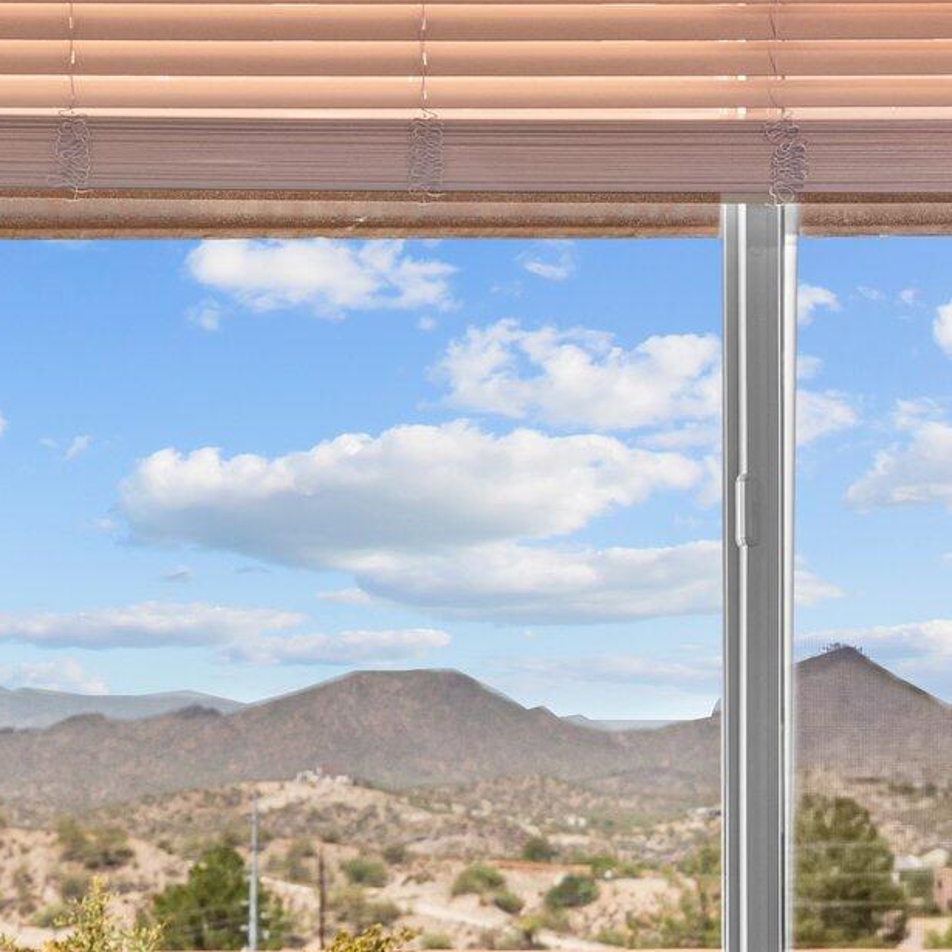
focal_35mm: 166
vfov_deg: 10.4
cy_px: 987
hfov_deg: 10.5
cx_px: 85
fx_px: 5173
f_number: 8
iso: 400
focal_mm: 58.8
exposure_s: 1/20
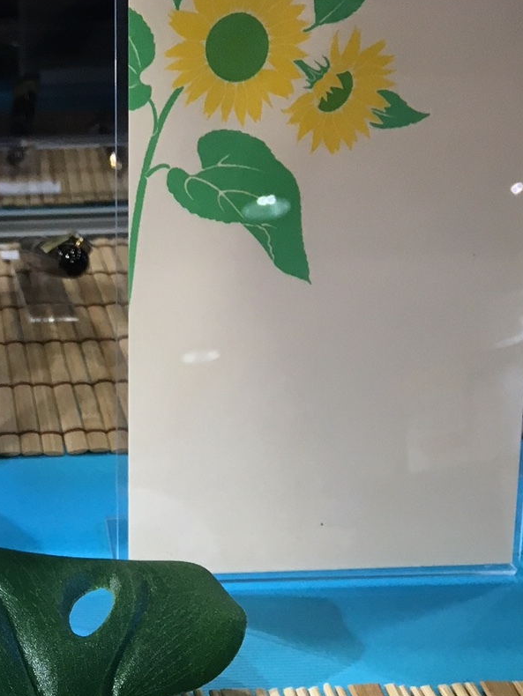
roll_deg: +1.1
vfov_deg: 24.1
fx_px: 1490
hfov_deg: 19.2
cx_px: -30
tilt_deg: -32.6
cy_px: 819
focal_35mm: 74
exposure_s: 1/30
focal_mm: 4.15
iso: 25
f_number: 2.2
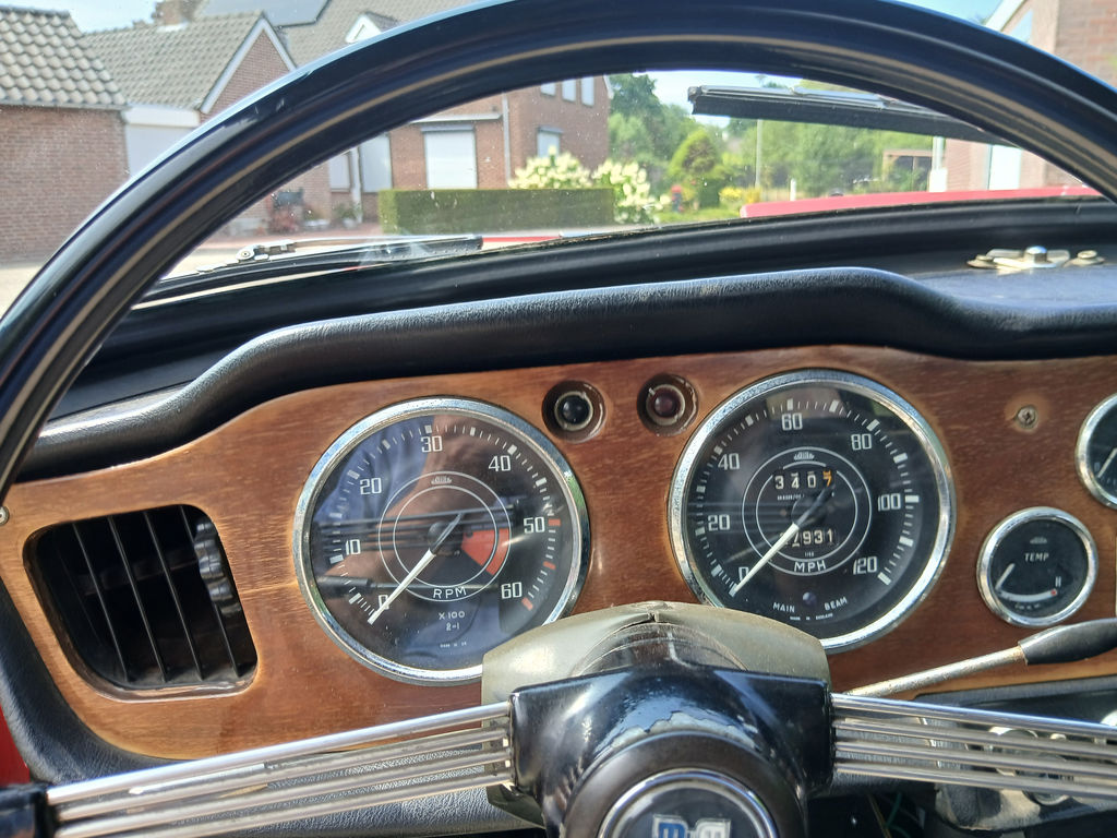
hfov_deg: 67.3
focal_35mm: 26
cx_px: 558
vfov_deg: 53.1
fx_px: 839
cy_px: 419
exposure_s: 1/100
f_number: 1.8
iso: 25
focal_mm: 3.98
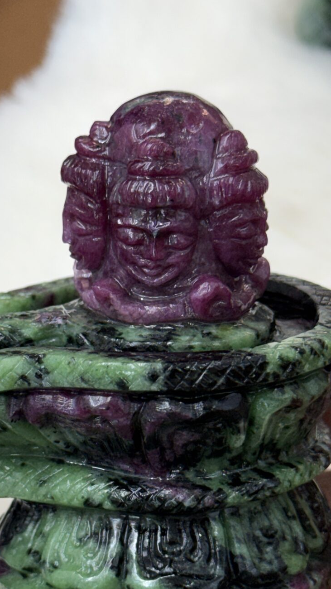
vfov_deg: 20.7
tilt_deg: -46.6
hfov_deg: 11.7
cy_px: 376
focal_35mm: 103
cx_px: 120
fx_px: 1608
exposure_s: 1/121
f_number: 1.78
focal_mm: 6.76
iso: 50
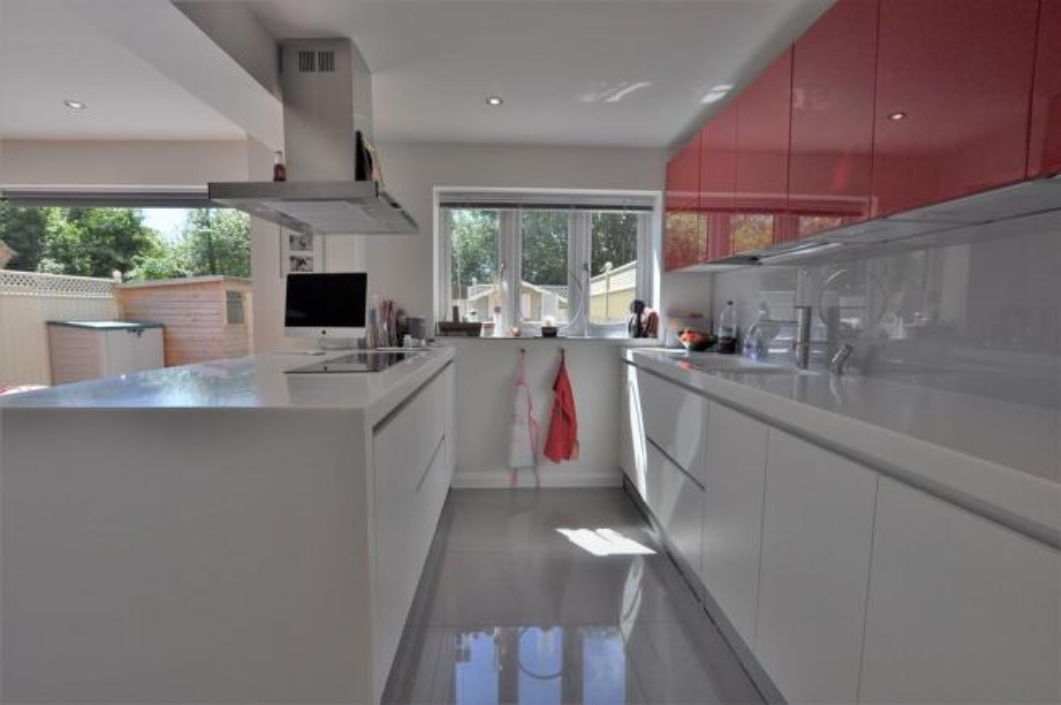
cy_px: 352
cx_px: 530
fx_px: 486
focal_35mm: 16
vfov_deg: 71.9
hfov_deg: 95.0
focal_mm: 11
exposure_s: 1/200
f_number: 7.1
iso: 200
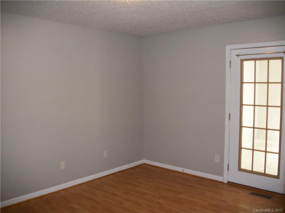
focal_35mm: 32
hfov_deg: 56.8
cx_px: 142
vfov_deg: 44.2
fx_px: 263
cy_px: 106
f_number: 2.9
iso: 160
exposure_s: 1/30
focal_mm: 5.7
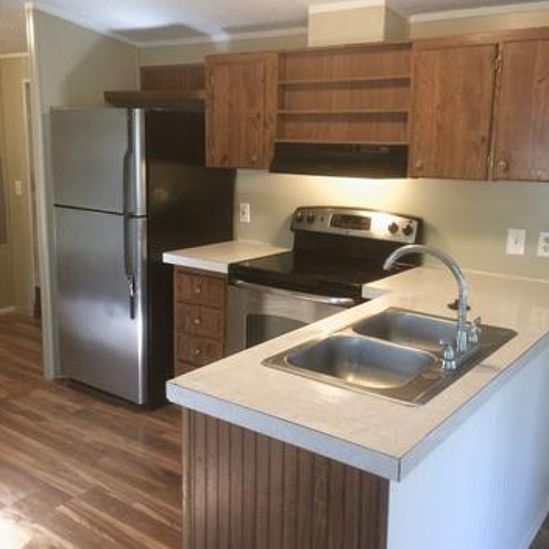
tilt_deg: -11.6
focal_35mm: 35
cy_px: 267
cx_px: 271
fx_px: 628
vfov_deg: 47.2
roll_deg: +0.0
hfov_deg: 47.2
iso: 125
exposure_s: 1/30
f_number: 2.2
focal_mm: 4.15
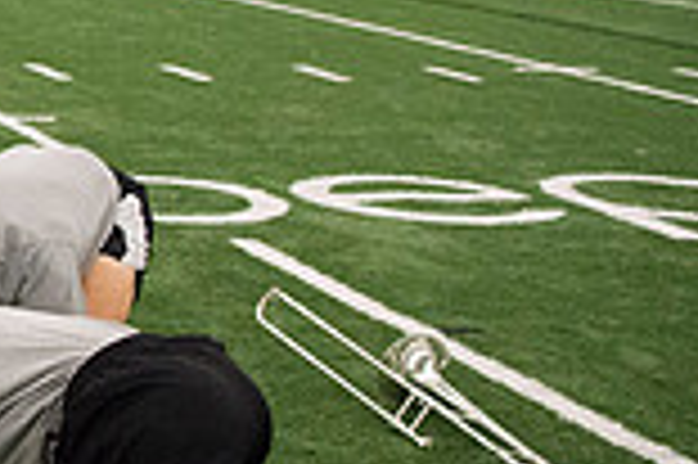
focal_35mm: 90
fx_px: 1743
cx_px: -495
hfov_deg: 18.5
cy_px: 20
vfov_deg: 14.9
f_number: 4
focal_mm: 24
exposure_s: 1/400
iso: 3200
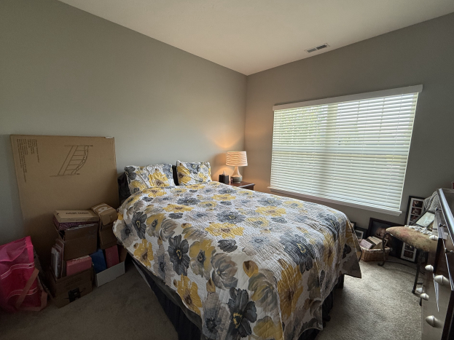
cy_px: 174
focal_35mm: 15
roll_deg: -0.9
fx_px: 197
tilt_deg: -8.3
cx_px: 212
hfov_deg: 98.0
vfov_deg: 81.7
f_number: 2.2
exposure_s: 1/120
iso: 125
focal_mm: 2.22
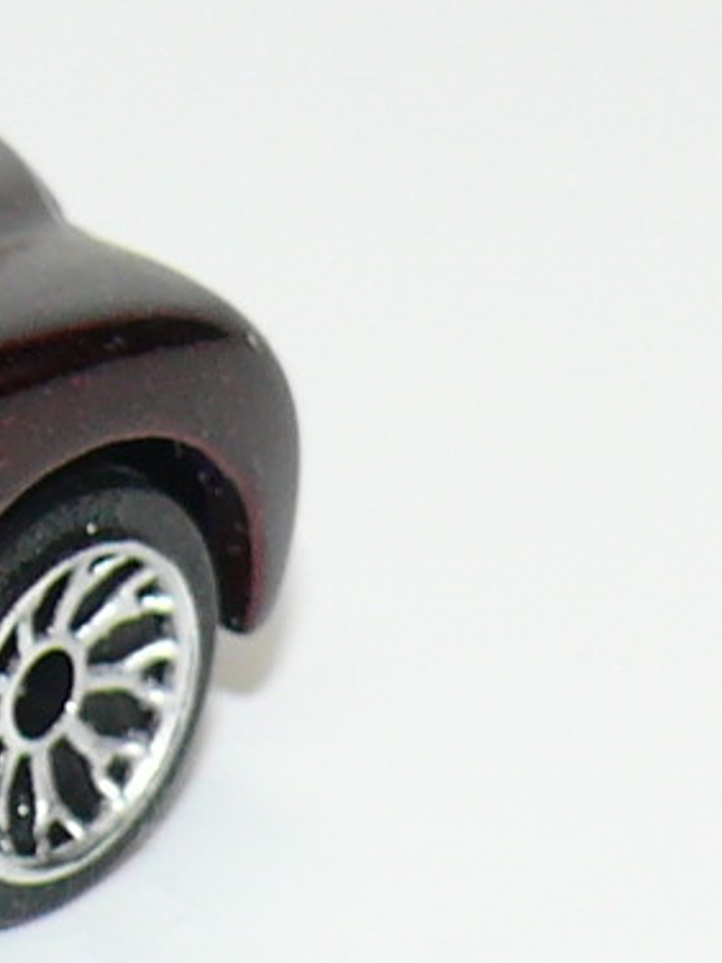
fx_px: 12431
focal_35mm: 447
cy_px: 604
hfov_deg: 3.3
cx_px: -1106
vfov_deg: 4.4
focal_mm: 13.7
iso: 100
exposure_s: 1/30
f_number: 4
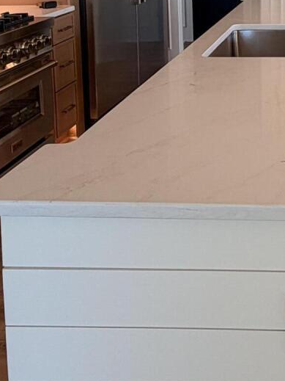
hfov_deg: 25.0
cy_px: -27
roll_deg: +0.7
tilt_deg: -3.9
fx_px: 593
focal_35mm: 54
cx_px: 317
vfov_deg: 31.9
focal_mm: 2.22
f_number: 2.2
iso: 50
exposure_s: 1/120
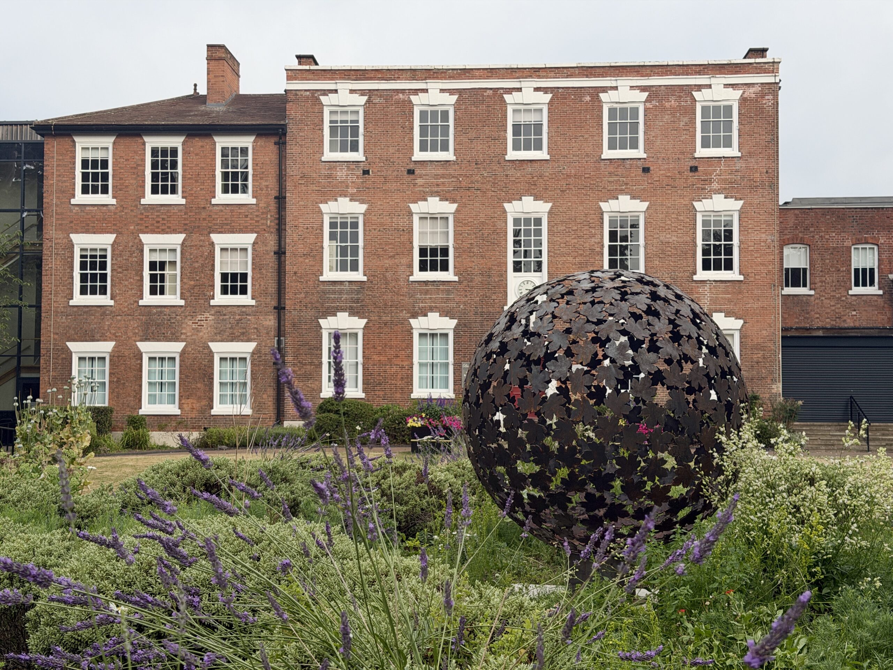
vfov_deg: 30.3
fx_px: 1238
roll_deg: +0.3
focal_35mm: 48
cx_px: 446
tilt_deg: +4.0
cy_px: 335
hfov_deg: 39.7
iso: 64
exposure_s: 1/1264
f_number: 1.78
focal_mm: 6.76
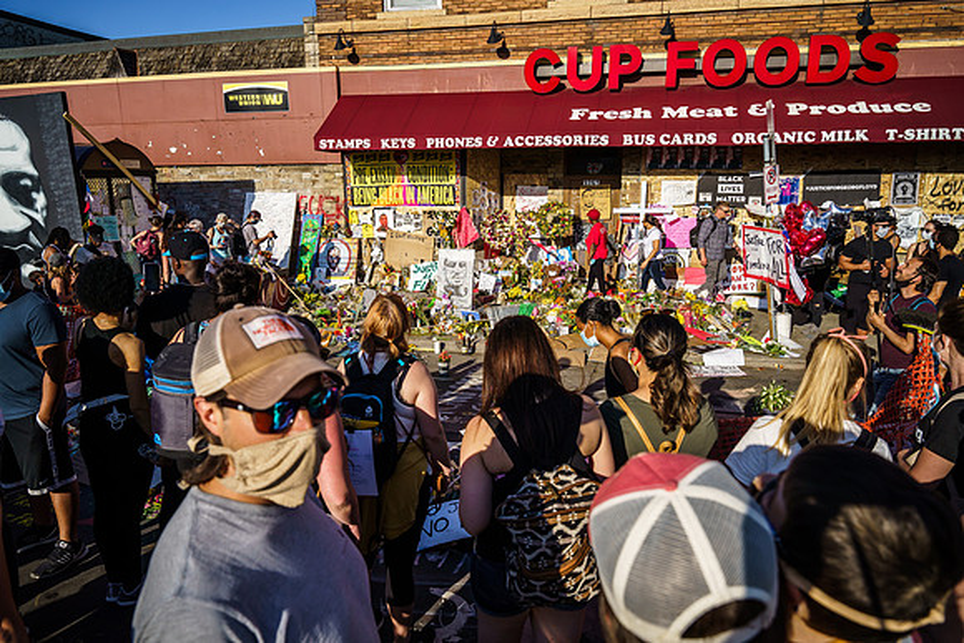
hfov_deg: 73.6
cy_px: 322
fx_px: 645
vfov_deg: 53.0
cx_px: 482
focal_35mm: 24
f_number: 5
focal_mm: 24
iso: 400
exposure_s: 1/3200
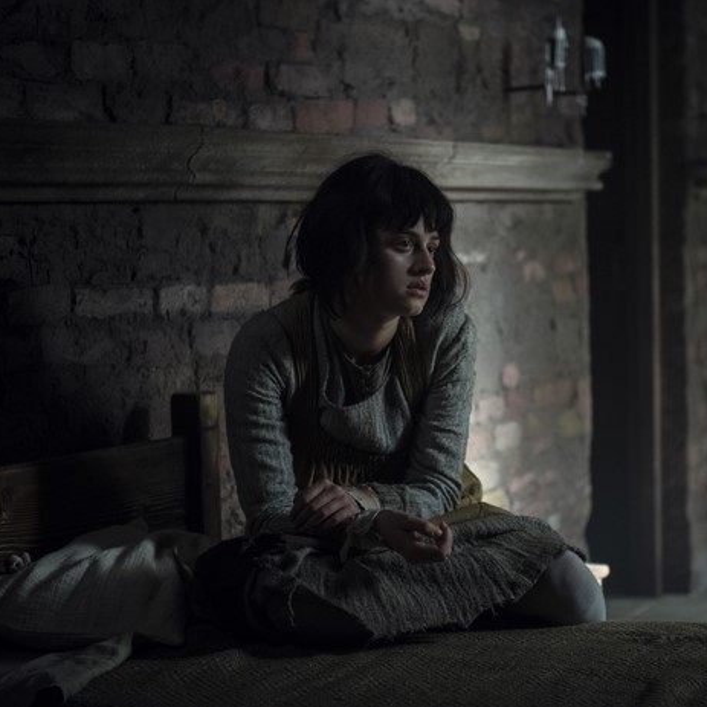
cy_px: 354
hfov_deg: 19.3
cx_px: 450
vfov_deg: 19.3
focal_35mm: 90
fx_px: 2080
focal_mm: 70
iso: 2000
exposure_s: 1/200
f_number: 2.8
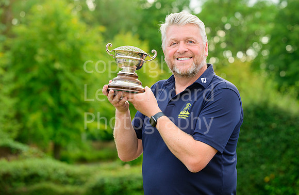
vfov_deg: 12.4
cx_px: 160
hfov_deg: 18.9
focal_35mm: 109
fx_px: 896
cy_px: 88
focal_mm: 101
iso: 200
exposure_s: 1/250
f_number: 4
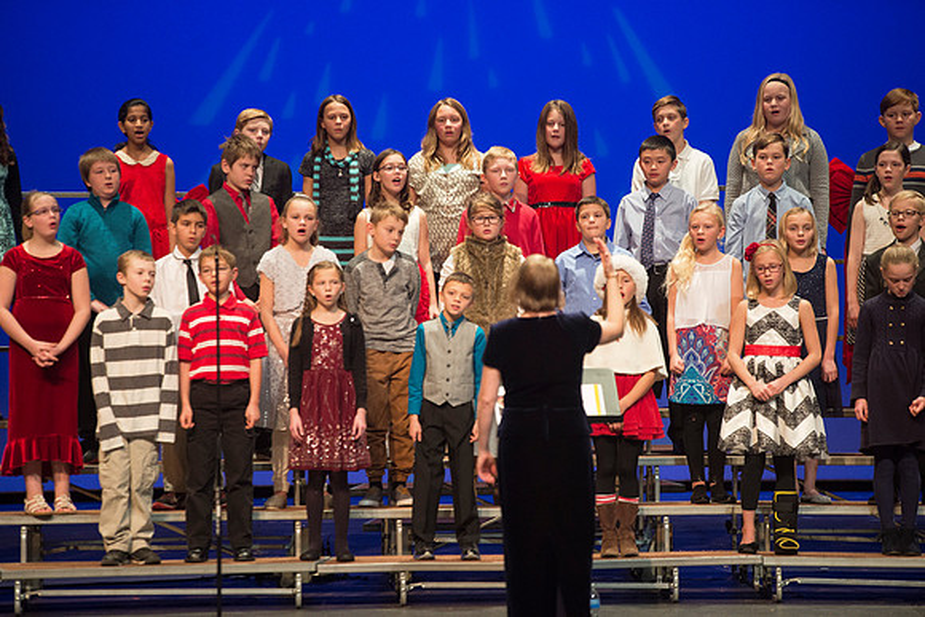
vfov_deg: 6.9
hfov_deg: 10.3
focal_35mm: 200
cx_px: 462
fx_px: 5140
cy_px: 308
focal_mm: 200
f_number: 2.8
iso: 2500
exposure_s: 1/250
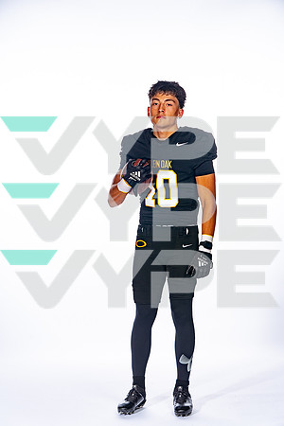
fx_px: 1089
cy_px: 213
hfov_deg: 14.9
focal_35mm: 92
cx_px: 142
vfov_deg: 22.1
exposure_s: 1/250
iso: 250
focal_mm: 92
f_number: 8
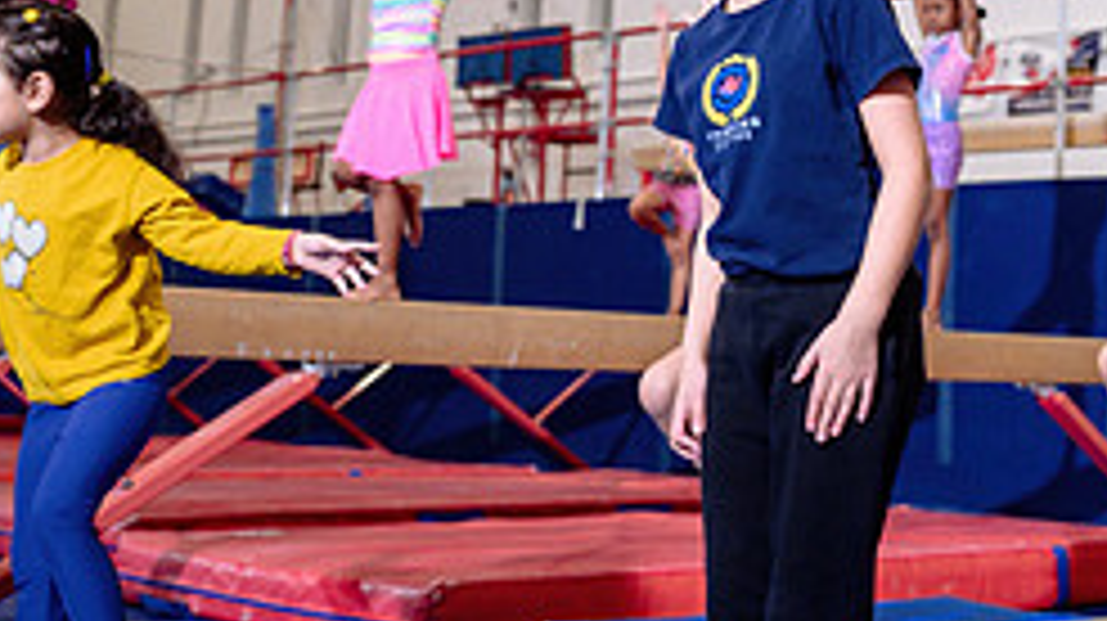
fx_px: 2083
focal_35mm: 71
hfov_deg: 28.5
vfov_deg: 16.8
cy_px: 103
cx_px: 1013
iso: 800
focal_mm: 24
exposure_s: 1/250
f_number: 3.5
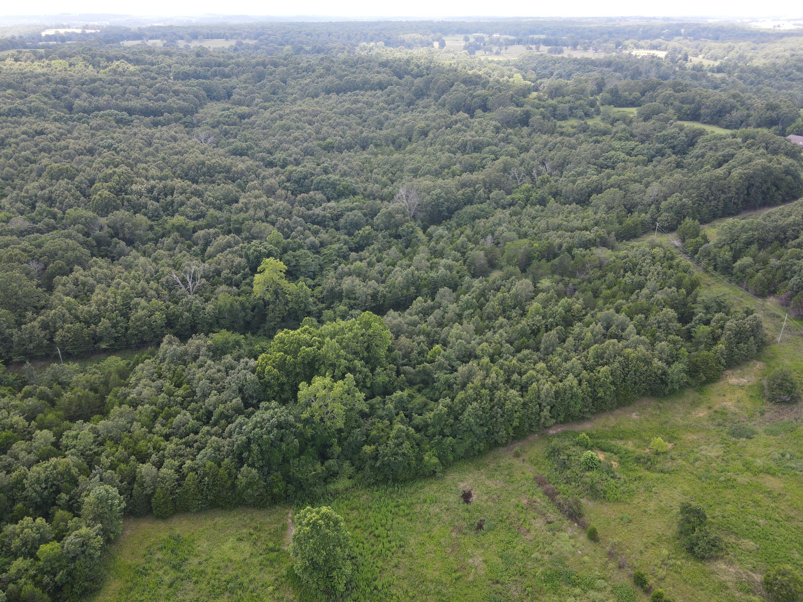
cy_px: 301
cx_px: 402
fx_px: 557
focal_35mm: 24
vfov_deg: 56.8
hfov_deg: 71.6
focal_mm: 4.5
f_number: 2.8
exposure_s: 1/100
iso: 110
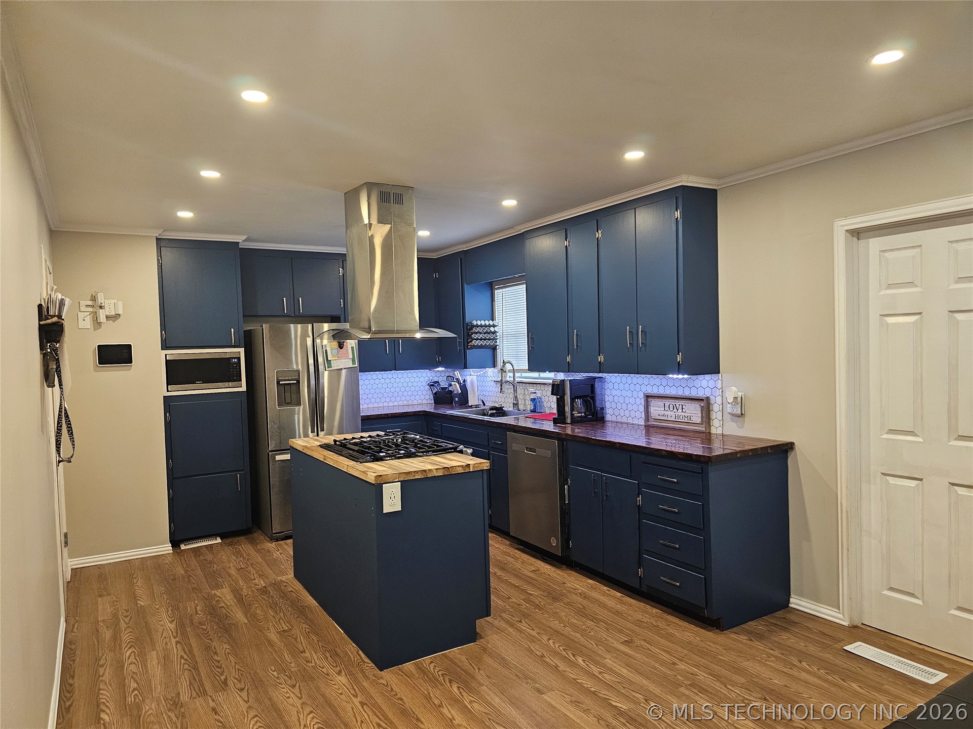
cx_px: 486
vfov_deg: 58.9
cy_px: 364
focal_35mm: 23
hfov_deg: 73.9
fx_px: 646
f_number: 1.7
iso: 800
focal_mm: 6.3
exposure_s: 1/120
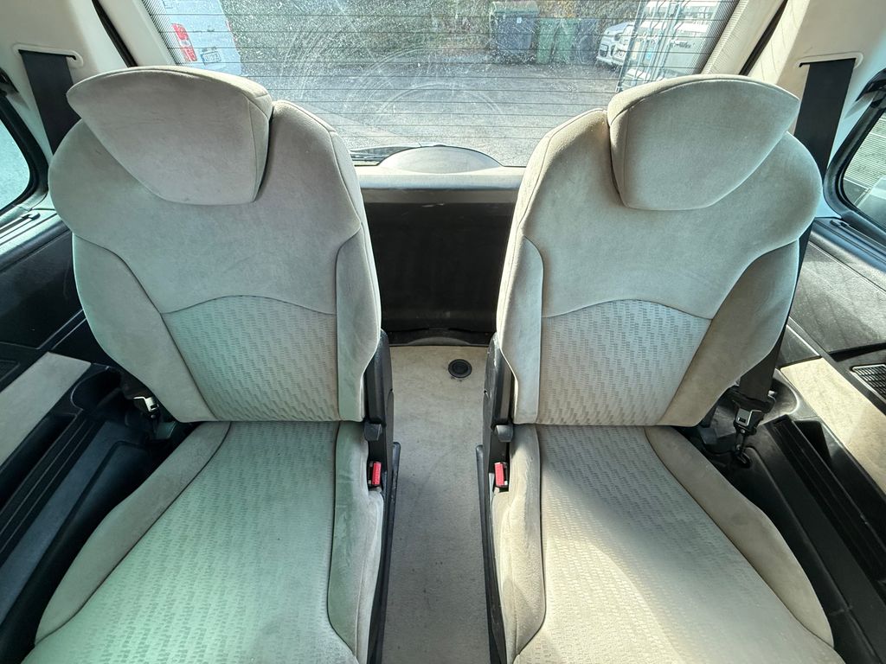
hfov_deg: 102.1
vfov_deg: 85.7
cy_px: 332
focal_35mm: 14
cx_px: 443
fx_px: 358
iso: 320
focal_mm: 2.22
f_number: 2.2
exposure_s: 1/99
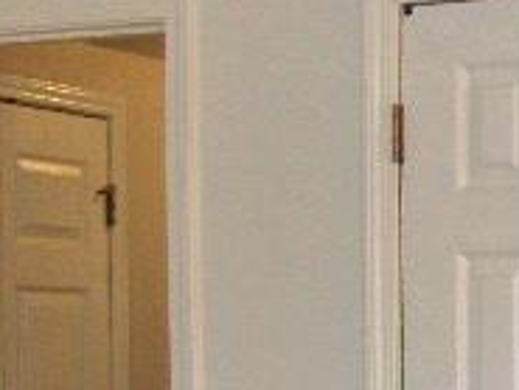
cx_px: 825
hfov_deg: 14.9
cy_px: 572
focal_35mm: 121
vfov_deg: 11.8
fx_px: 1815
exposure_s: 1/62.3
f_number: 2.8
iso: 200
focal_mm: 7.5
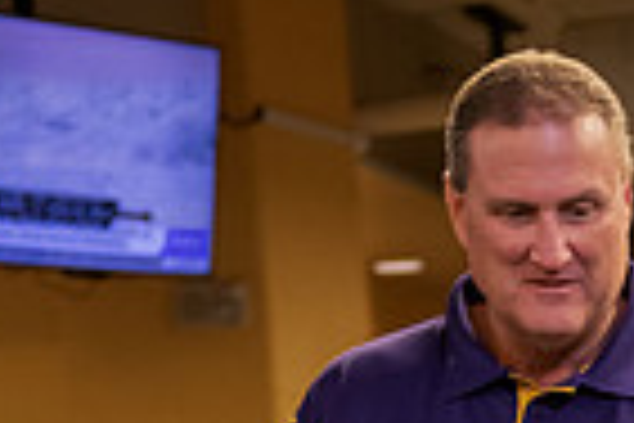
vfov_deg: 6.5
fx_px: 3610
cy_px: 857
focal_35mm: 205
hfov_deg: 9.8
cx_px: 877
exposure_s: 1/200
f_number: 3.2
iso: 1000
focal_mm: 50
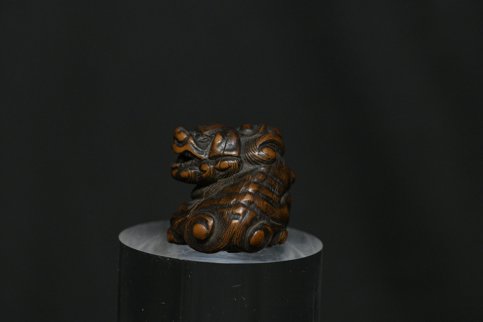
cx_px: 242
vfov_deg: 13.0
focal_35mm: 105
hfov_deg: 19.5
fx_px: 1409
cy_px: 161
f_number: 10
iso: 5000
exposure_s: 1/125
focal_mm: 105
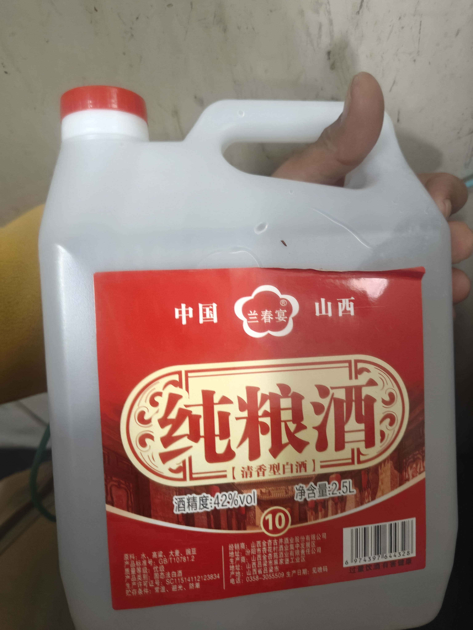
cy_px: 315
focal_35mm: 24
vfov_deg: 71.6
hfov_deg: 56.8
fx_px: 437
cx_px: 236
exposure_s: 1/33
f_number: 1.8
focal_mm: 5.59
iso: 1250
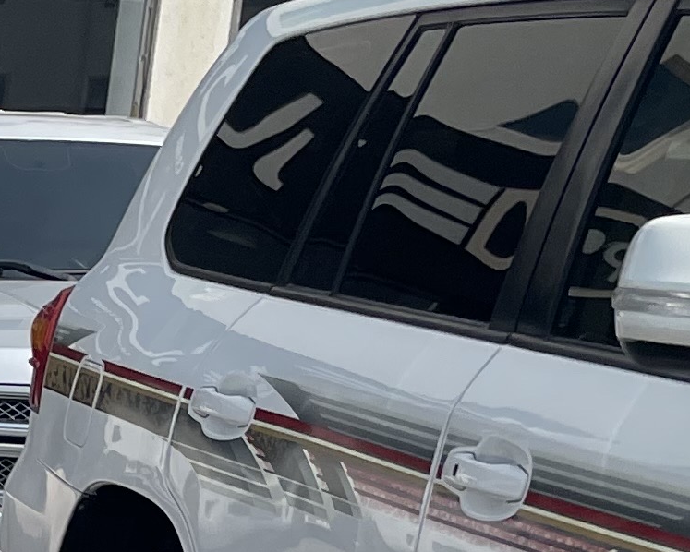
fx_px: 2798
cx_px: -720
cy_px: 1145
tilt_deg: -18.5
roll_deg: -2.1
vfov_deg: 10.3
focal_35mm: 137
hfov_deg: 12.3
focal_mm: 4.2
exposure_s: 1/5814
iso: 32
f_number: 1.6
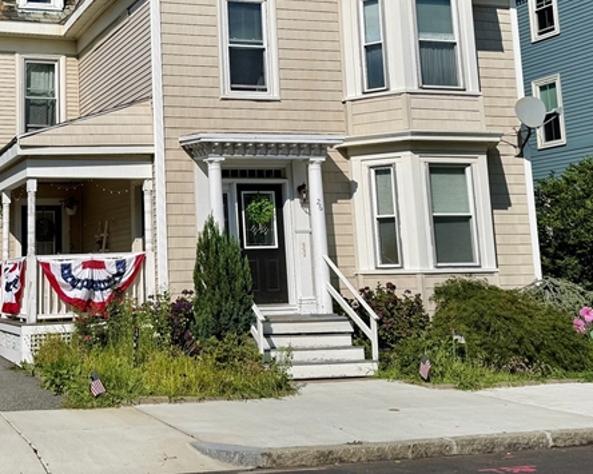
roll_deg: +0.2
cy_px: 122
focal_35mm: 54
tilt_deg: +9.5
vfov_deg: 27.7
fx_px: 948
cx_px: 112
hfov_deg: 33.7
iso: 80
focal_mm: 6.76
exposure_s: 1/9091
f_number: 1.78
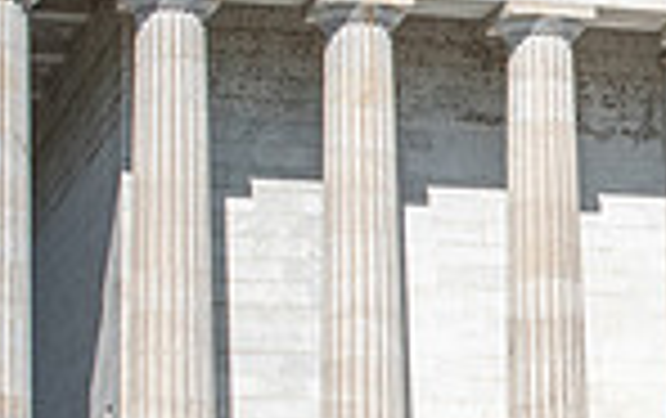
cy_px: 295
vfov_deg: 7.7
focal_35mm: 170
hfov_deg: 11.8
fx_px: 3090
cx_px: 961
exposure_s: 1/160
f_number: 16
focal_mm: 24
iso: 100
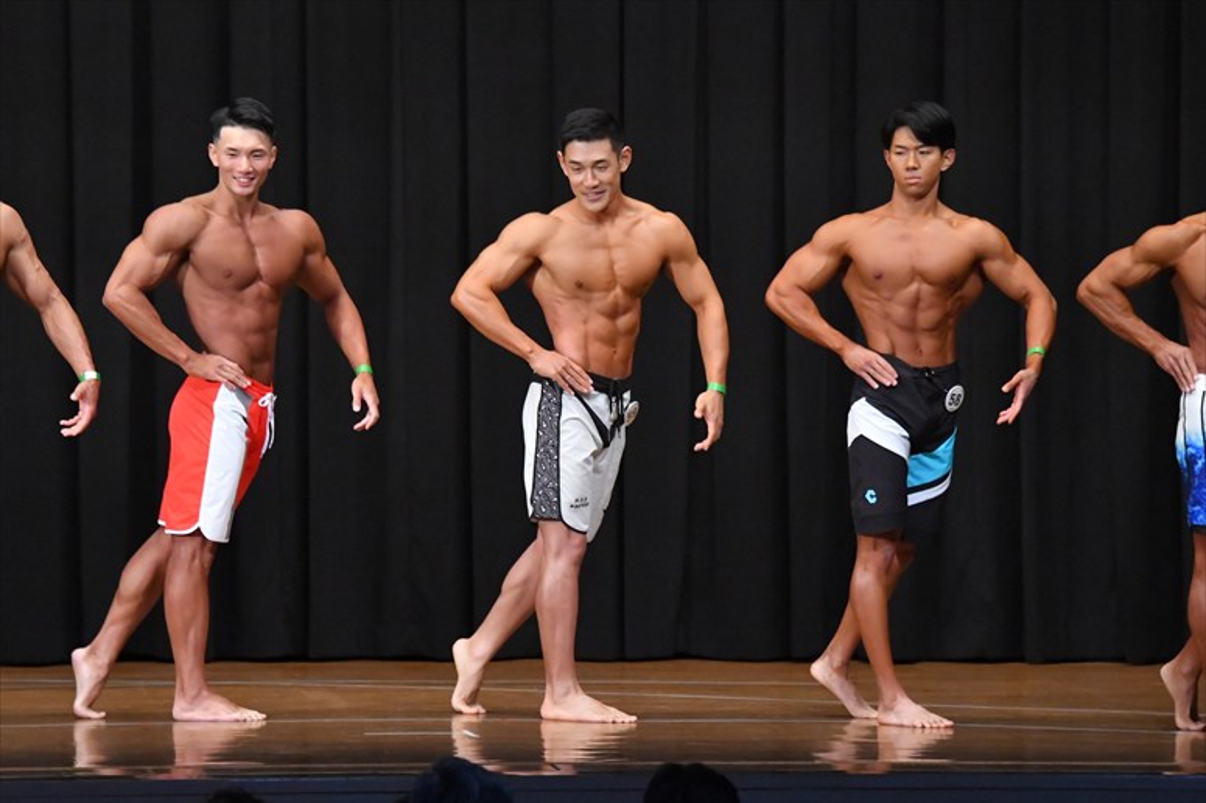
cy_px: 402
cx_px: 603
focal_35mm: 202
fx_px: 6764
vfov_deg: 6.8
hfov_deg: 10.2
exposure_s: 1/400
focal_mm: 135
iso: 8000
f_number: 5.6
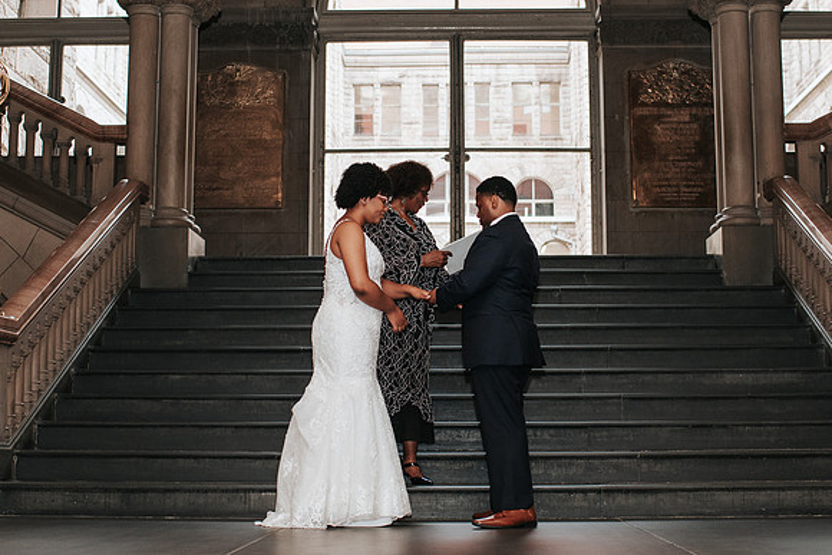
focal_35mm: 55
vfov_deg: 24.5
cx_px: 428
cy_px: 269
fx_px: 1277
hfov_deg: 36.1
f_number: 3.2
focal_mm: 35
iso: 1000
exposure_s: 1/125
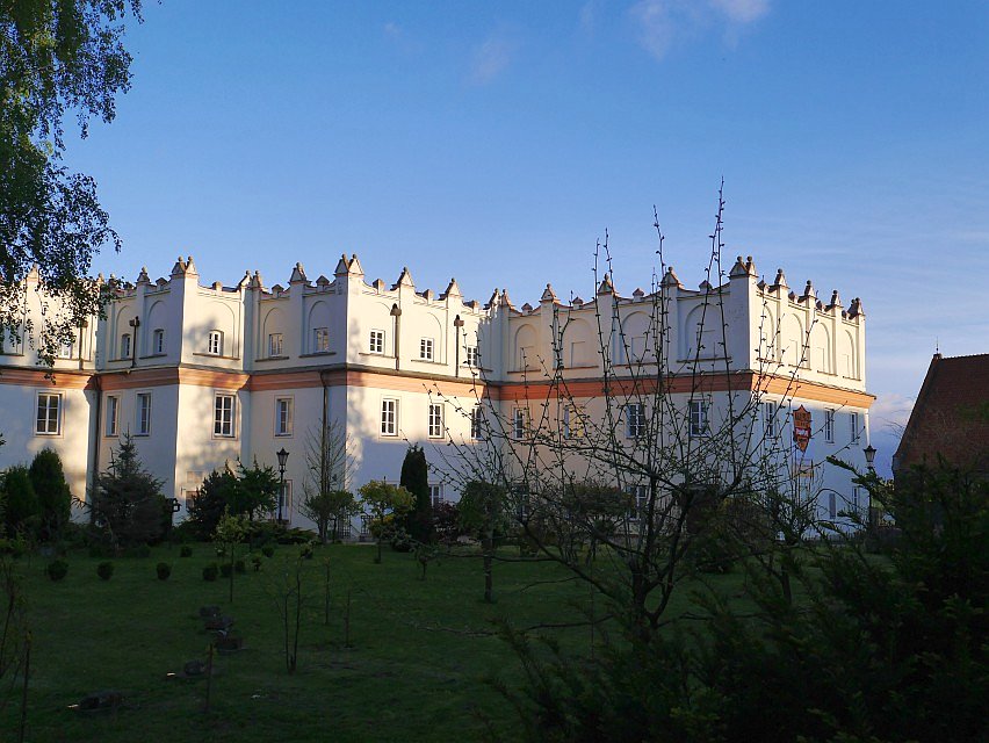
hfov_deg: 51.3
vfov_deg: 39.7
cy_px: 372
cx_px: 494
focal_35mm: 36
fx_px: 1029
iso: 160
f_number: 7.1
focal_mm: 18
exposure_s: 1/250
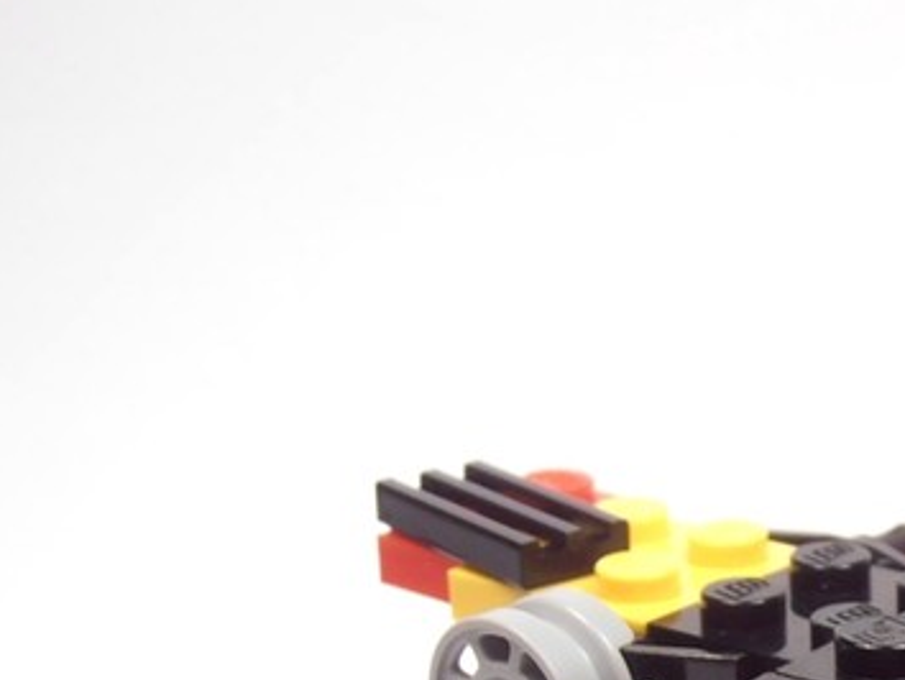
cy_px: 755
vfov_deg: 15.3
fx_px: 2459
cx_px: 1122
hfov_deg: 19.5
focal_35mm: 94
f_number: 3.9
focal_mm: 6.61
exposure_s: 1/40
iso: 80
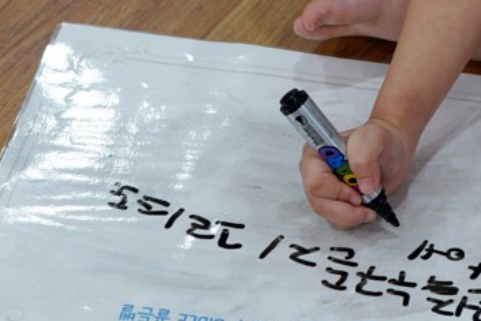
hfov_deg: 11.4
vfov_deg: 7.6
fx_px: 2392
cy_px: -60
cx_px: 459
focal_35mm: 179
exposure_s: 1/160
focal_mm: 70
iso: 1000
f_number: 4
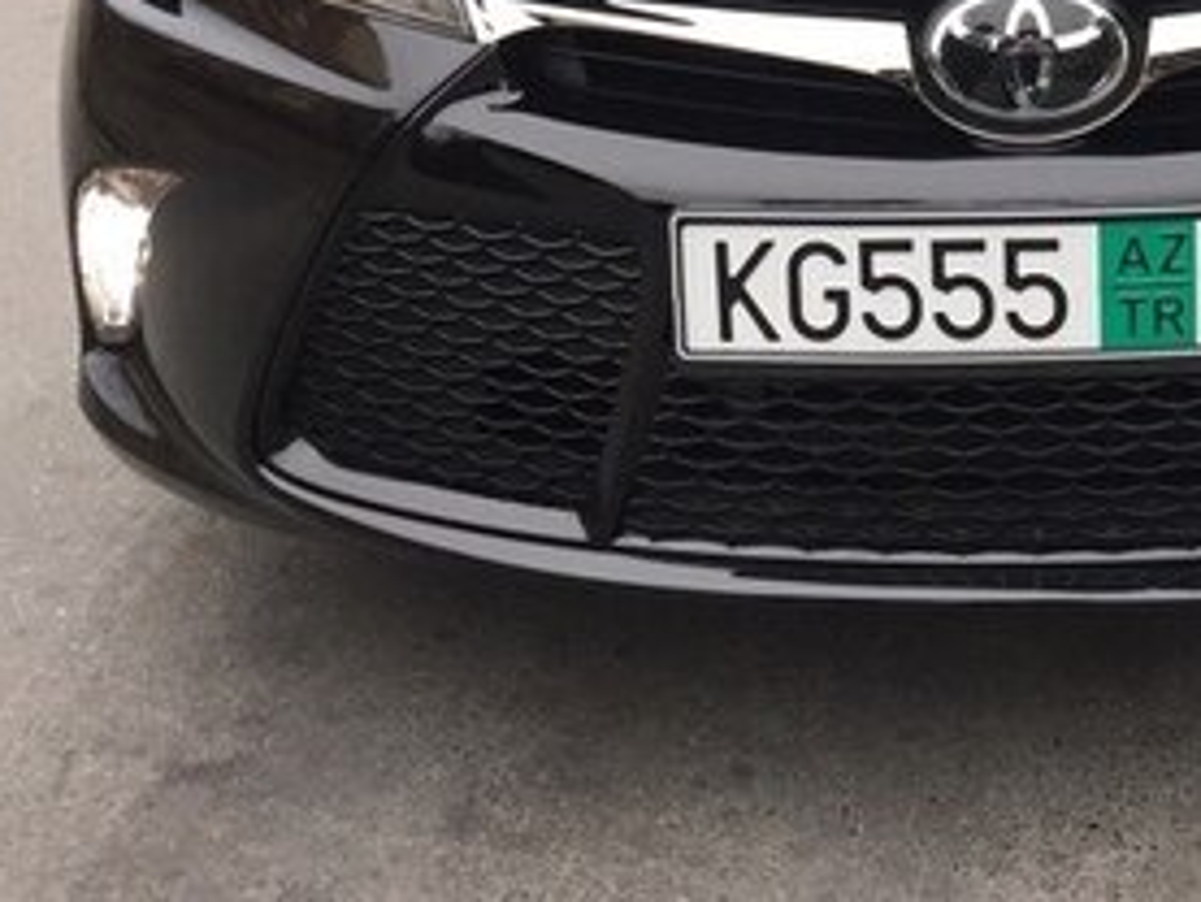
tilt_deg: -11.3
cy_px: -167
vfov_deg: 20.1
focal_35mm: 69
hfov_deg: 27.6
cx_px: 941
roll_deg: -1.3
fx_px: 2395
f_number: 2.2
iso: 50
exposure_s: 1/100
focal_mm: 4.15
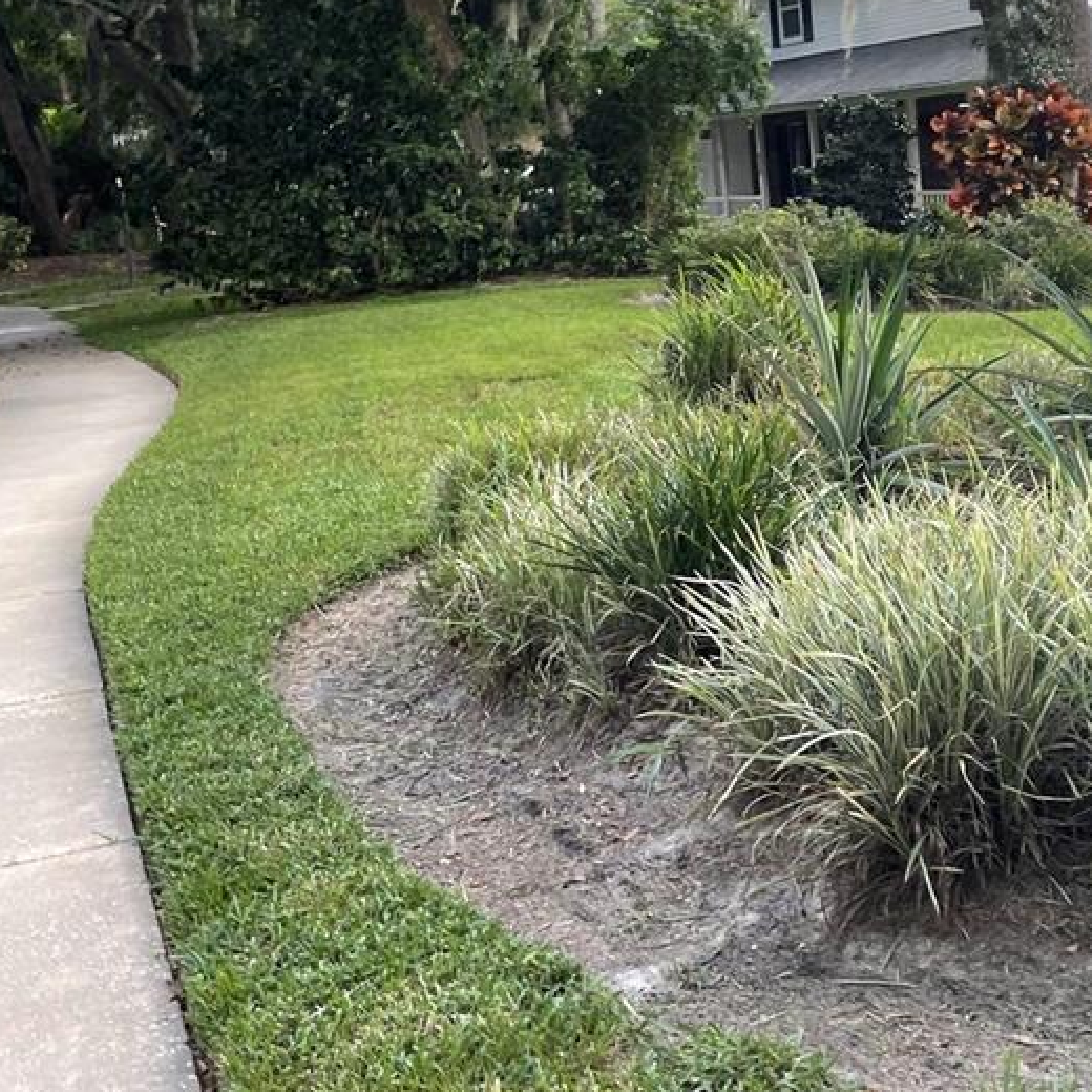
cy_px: 435
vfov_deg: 32.1
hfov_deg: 31.3
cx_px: 892
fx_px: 1892
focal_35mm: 53
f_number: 1.6
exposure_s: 1/195
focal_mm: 4.2
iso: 32
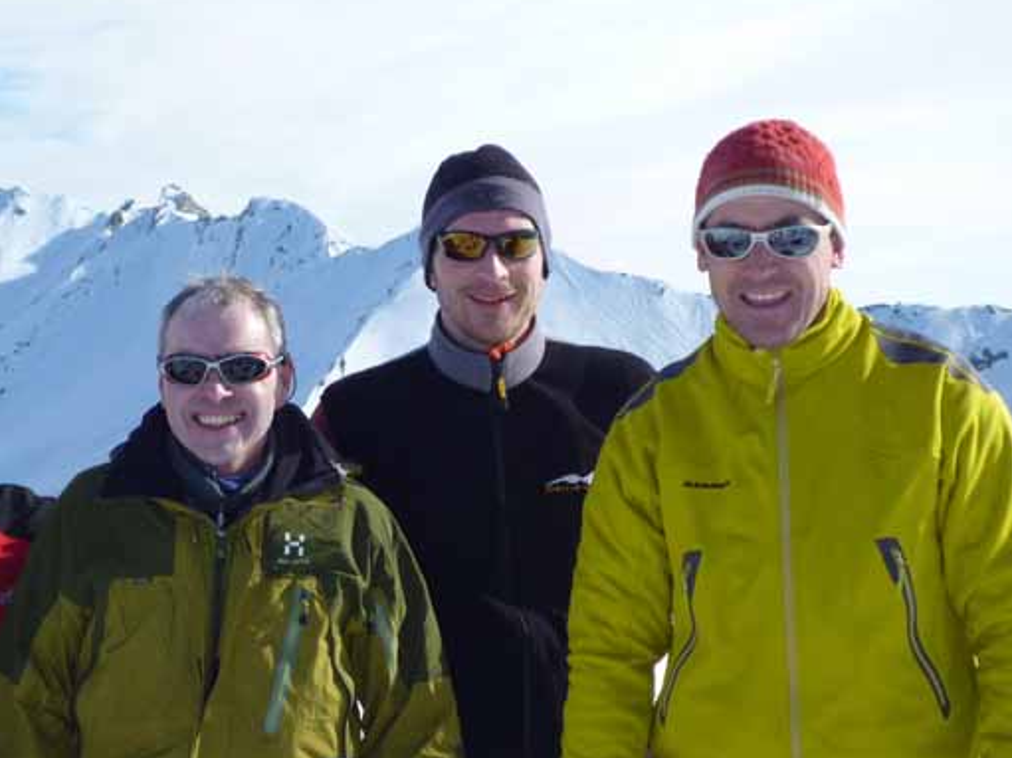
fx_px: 2426
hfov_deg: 23.4
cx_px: 315
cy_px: 439
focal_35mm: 83
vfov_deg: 17.8
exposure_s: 1/500
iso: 100
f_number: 4.3
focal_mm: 9.3
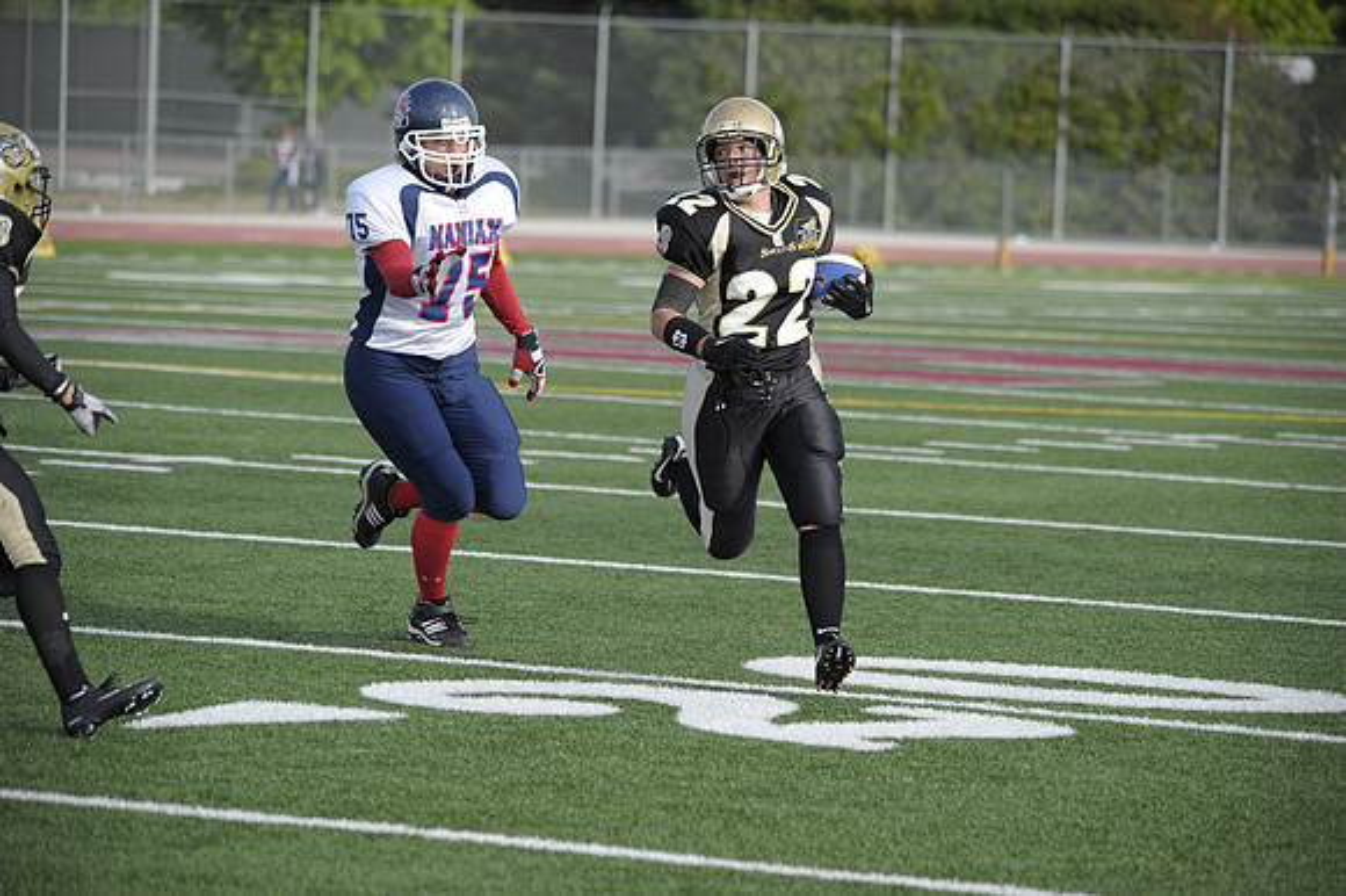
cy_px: 448
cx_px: 673
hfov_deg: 9.0
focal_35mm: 230
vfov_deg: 6.0
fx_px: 8594
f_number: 5.6
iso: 450
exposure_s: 1/1000
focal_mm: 230
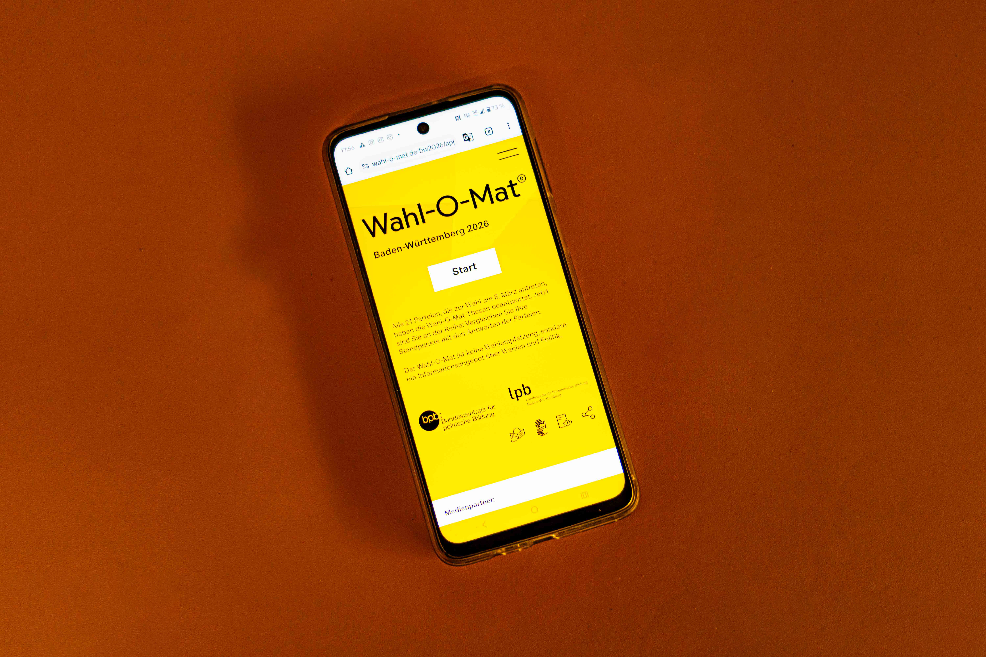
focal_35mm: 39
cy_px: 328
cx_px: 493
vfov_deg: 34.2
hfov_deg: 49.6
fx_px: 1068
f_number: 4
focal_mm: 39
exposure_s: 1/160
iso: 1000
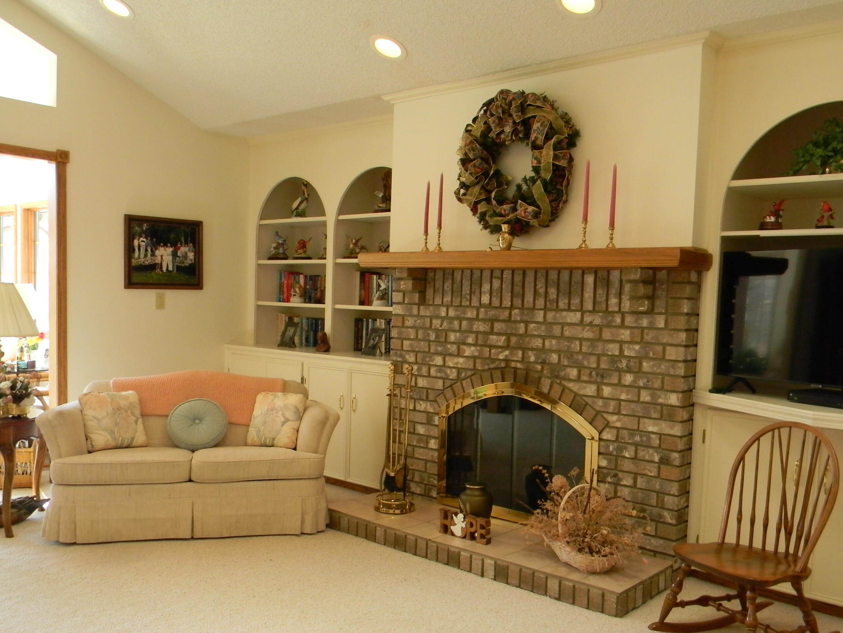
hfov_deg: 55.3
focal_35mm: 33
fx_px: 804
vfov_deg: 42.9
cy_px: 359
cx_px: 448
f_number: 3.5
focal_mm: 5
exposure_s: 1/30
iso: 315
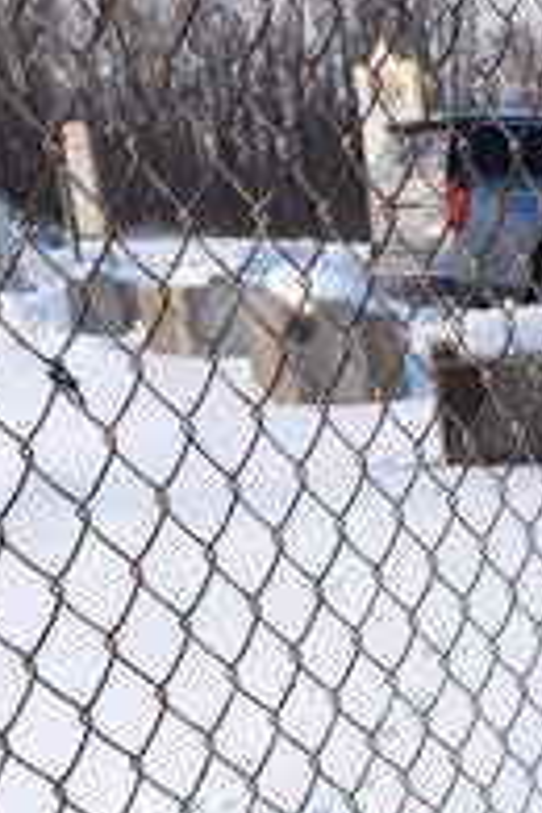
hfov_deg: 15.1
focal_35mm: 82
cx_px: 880
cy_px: 1378
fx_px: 1852
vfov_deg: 19.7
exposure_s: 1/761
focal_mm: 6.4
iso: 12
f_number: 1.8
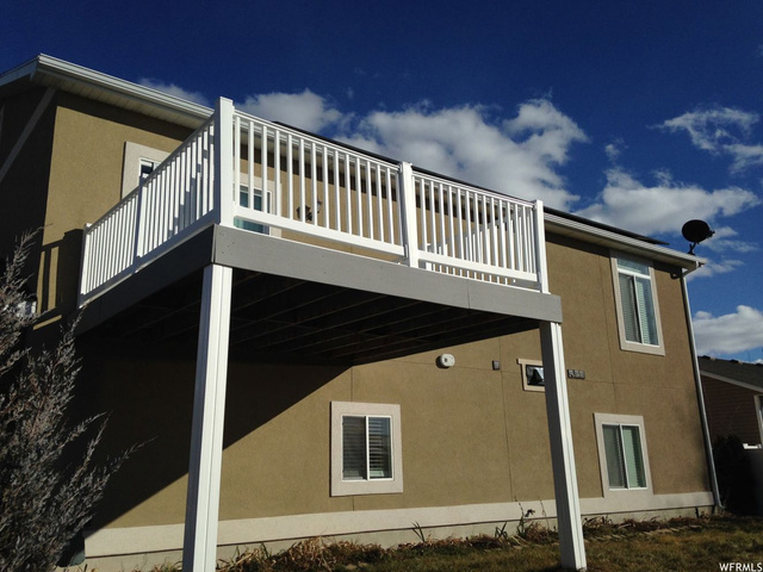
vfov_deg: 42.9
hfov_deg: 55.4
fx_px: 727
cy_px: 286
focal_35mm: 33
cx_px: 382
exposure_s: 1/4525
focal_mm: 4.12
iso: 50
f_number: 2.4
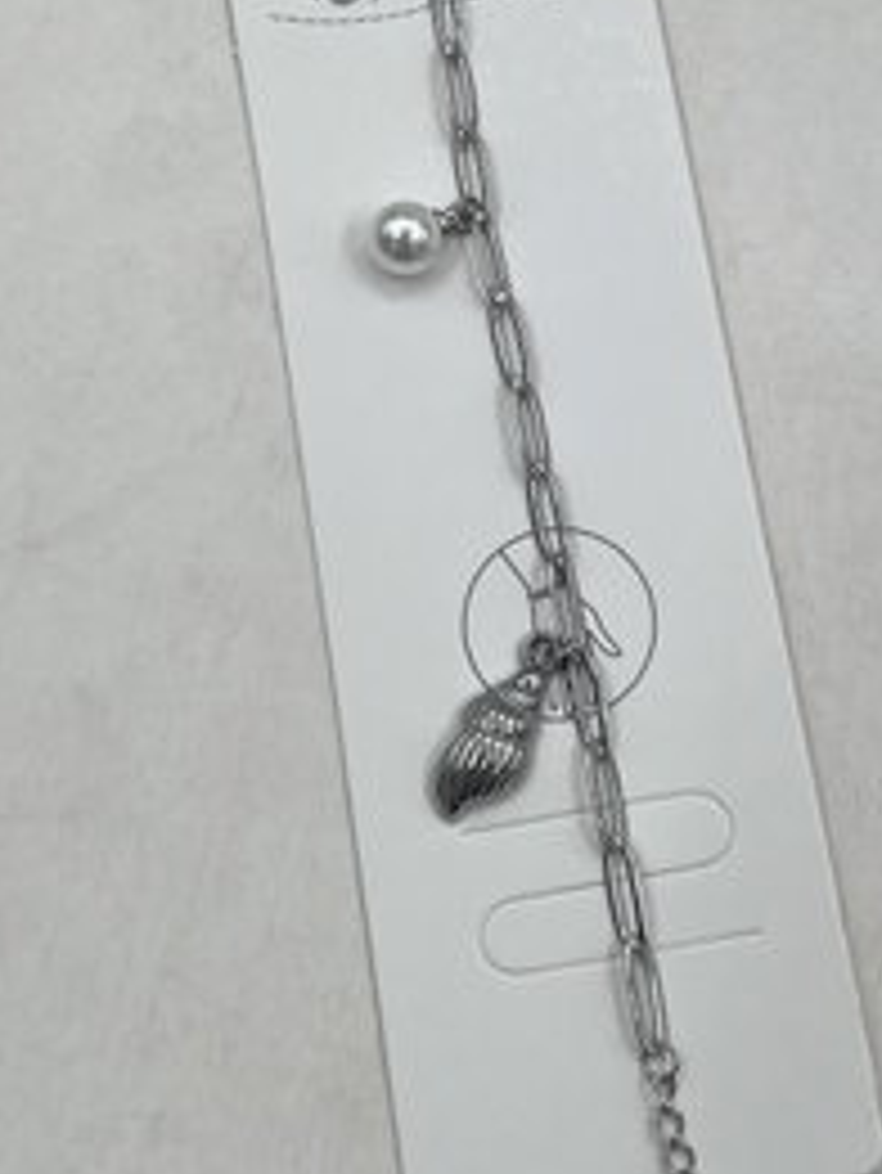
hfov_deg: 27.4
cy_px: 322
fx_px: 1799
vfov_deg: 35.5
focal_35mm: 53
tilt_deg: -72.9
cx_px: 562
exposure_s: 1/1147
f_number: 1.5
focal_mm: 5.7
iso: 50
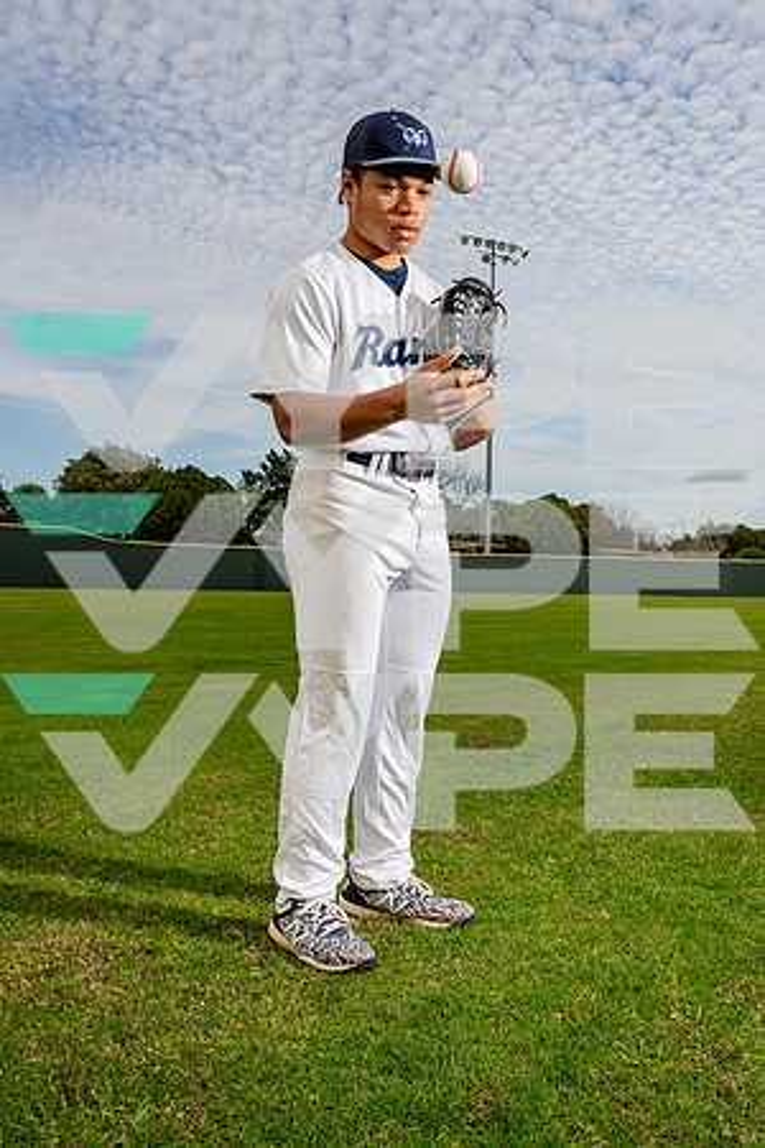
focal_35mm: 31
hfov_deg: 42.3
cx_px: 382
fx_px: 988
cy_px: 574
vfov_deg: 60.3
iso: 160
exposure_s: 1/250
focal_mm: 31
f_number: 11
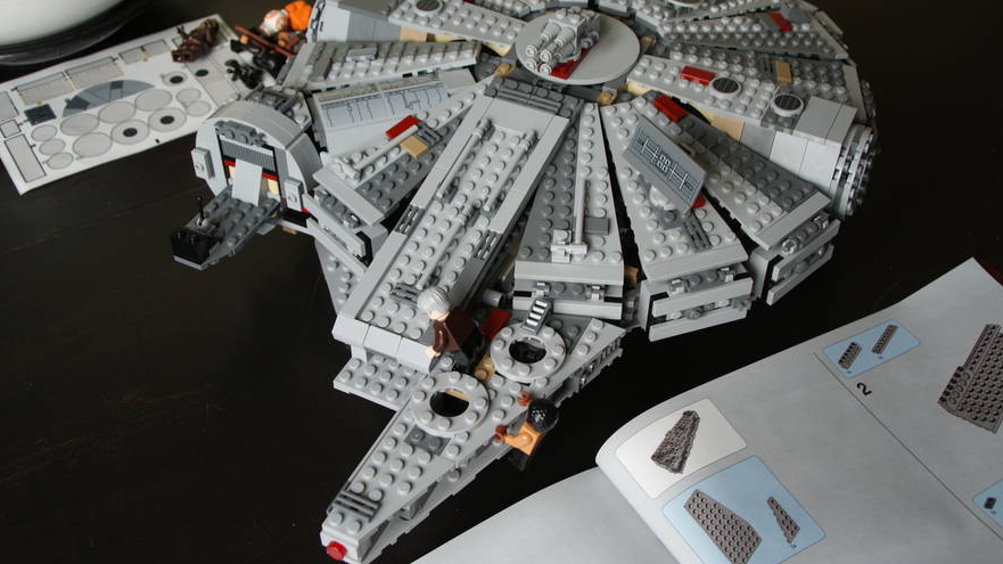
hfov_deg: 45.5
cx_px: 502
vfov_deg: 26.5
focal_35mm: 45
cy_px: 242
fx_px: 1196
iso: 100
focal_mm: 28
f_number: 8
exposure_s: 1/1.67
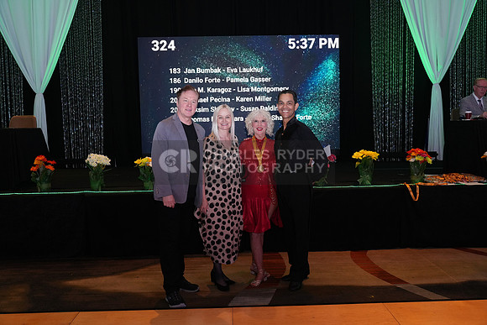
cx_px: 244
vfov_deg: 42.3
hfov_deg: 60.3
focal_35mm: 31
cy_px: 162
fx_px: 419
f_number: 4
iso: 1600
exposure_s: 1/250
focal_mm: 31
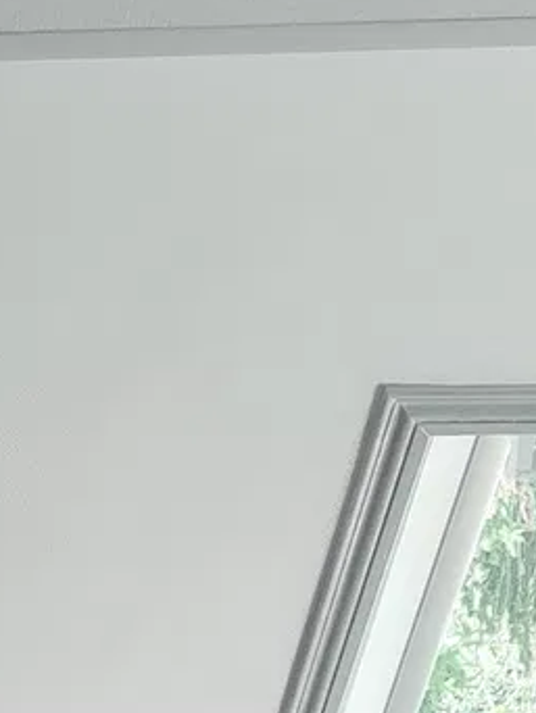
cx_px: -897
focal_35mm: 162
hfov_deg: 8.2
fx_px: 3340
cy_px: 1191
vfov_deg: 11.5
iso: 125
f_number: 1.8
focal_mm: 5.4
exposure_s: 1/100
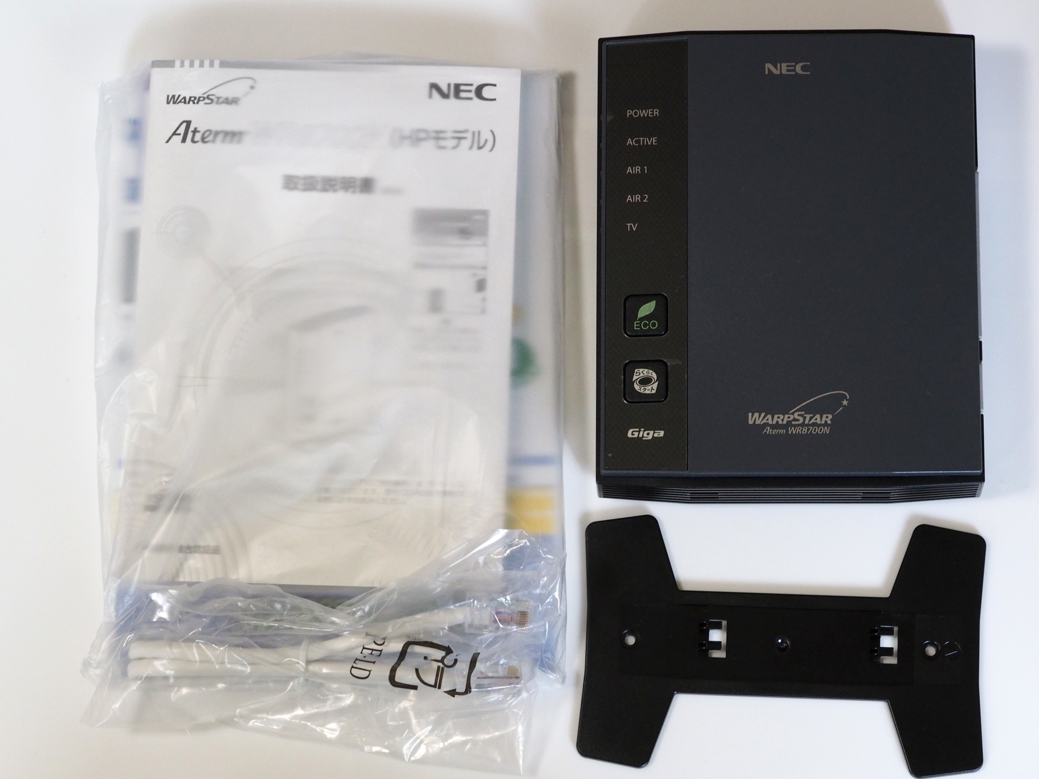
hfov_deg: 16.4
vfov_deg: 12.3
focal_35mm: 120
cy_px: 390
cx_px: 520
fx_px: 3602
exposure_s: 1/30
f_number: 5.6
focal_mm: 60
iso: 1600
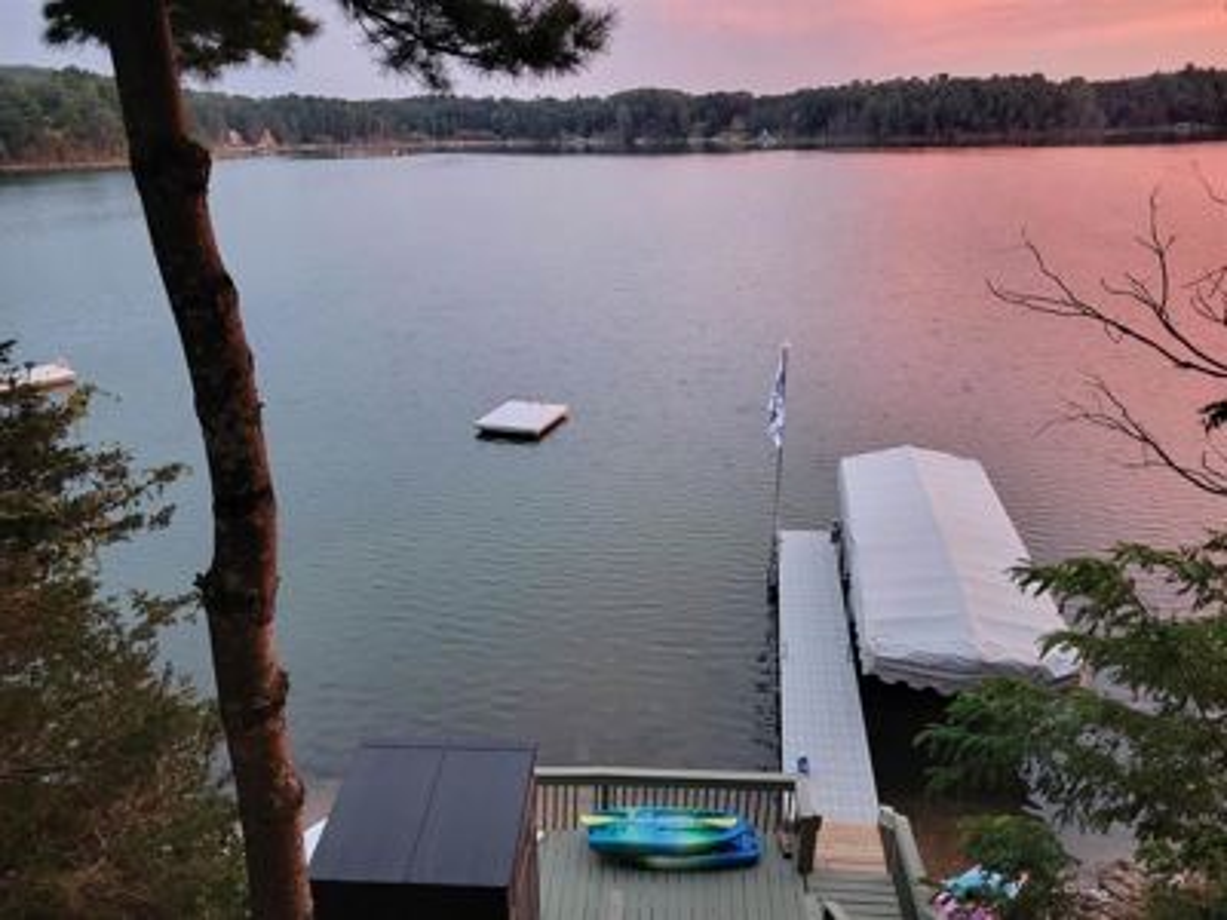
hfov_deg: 67.3
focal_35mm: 26
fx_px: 922
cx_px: 614
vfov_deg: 53.1
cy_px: 460
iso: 320
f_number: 1.8
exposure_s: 1/40
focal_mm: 5.4
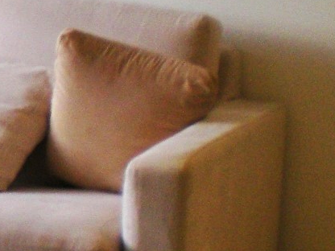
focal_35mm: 179
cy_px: 26
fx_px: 1732
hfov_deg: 10.2
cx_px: -327
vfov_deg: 8.3
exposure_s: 1/62.1
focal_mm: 6.3
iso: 95
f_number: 3.1
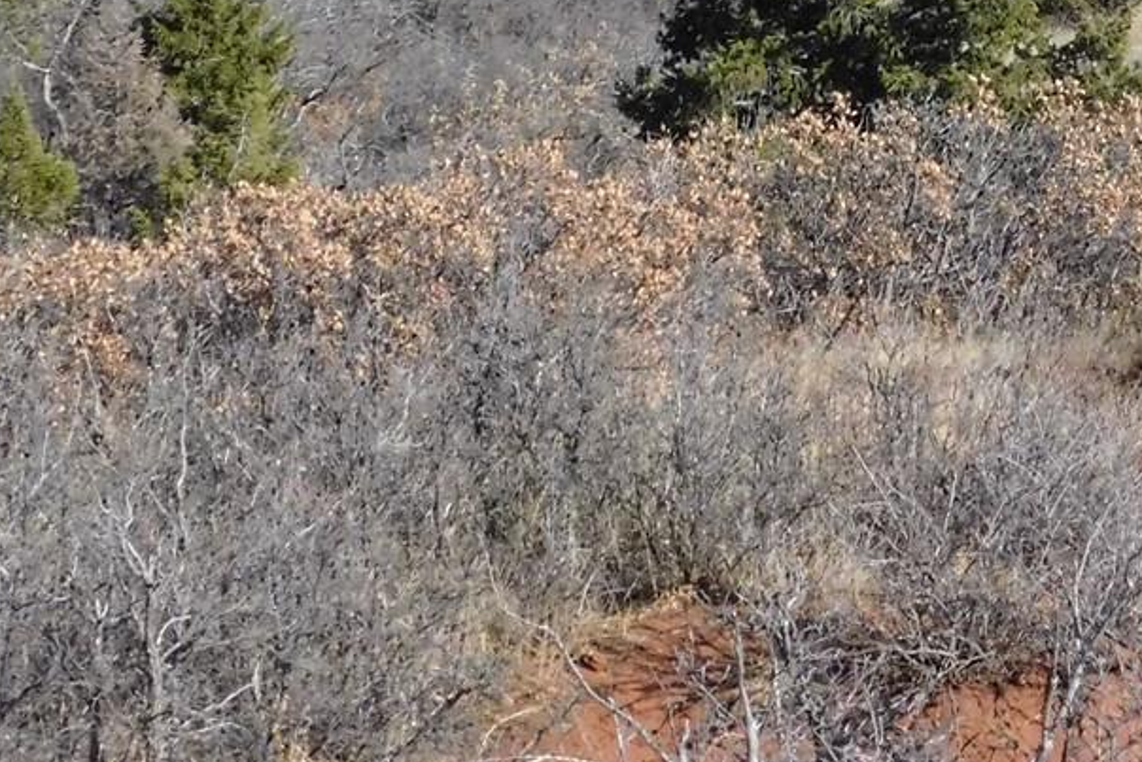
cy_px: -284
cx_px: 887
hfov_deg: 16.4
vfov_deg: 10.8
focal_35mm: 124
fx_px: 3934
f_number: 7.4
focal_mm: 8
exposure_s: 1/1500
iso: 800
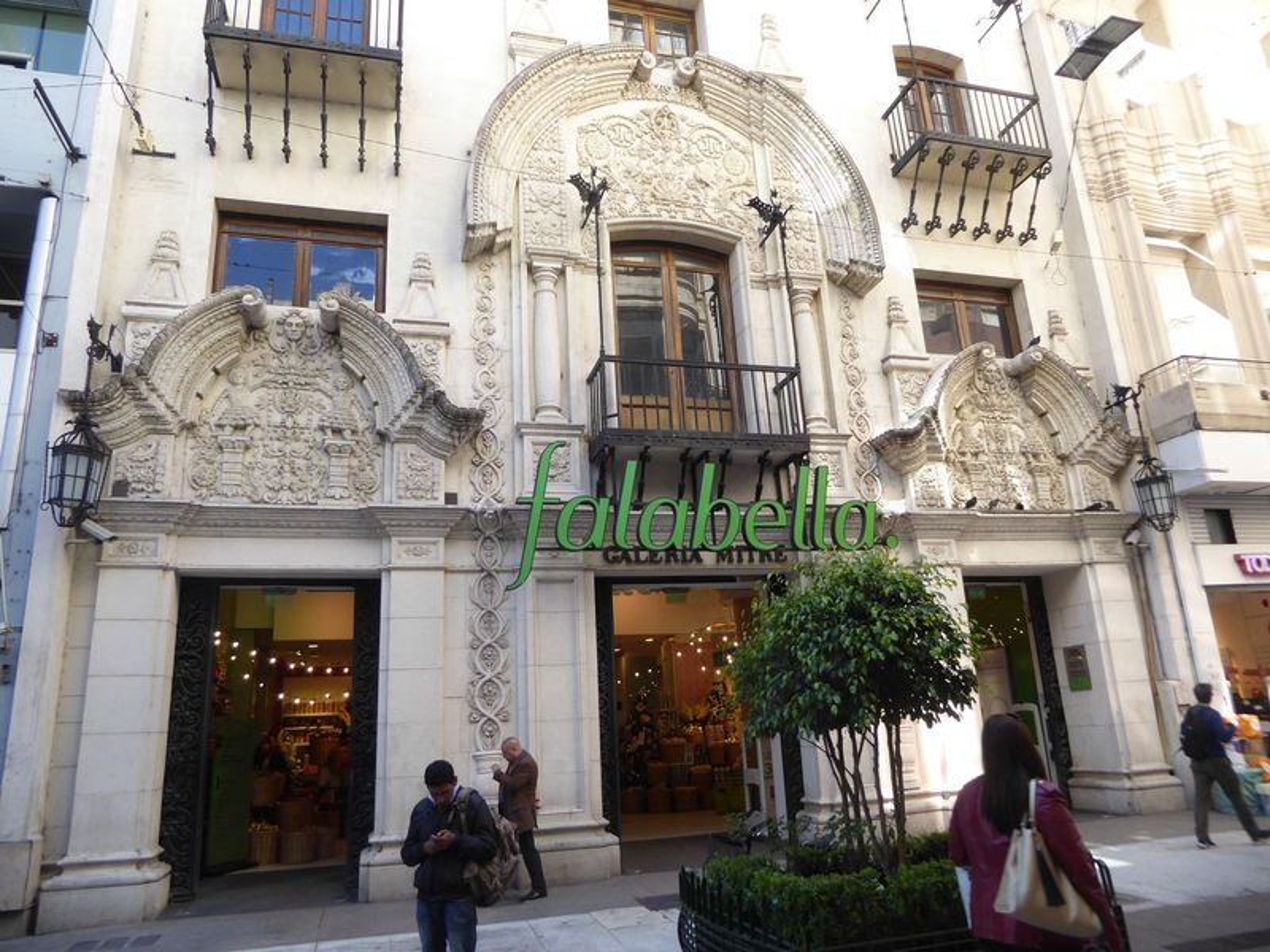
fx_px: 917
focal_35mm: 25
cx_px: 635
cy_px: 476
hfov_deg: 69.4
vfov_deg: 54.9
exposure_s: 1/100
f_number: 3.3
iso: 80
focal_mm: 4.3
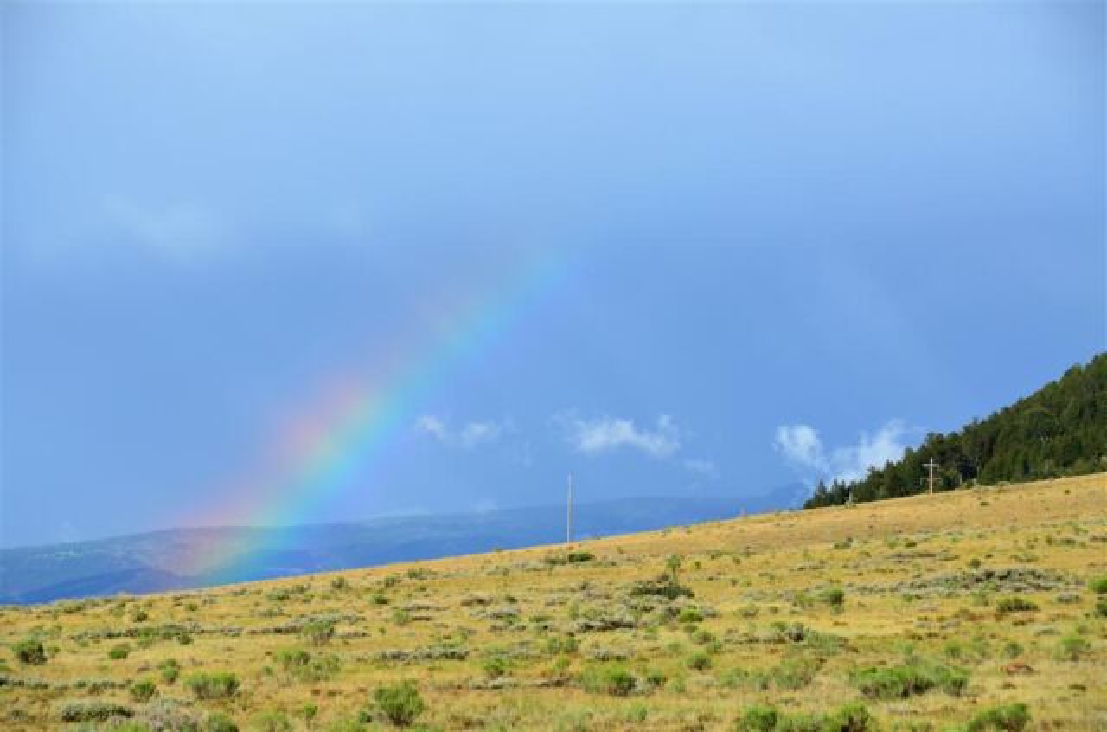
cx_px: 554
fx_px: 3772
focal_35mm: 123
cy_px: 366
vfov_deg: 11.1
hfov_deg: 16.7
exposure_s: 1/800
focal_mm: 82
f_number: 7.1
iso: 200
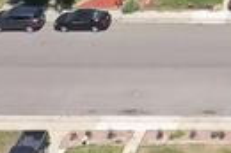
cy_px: -164
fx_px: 1037
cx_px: 485
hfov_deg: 11.3
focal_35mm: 162
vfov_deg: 8.0
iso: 100
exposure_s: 1/400
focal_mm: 10.26
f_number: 5.6
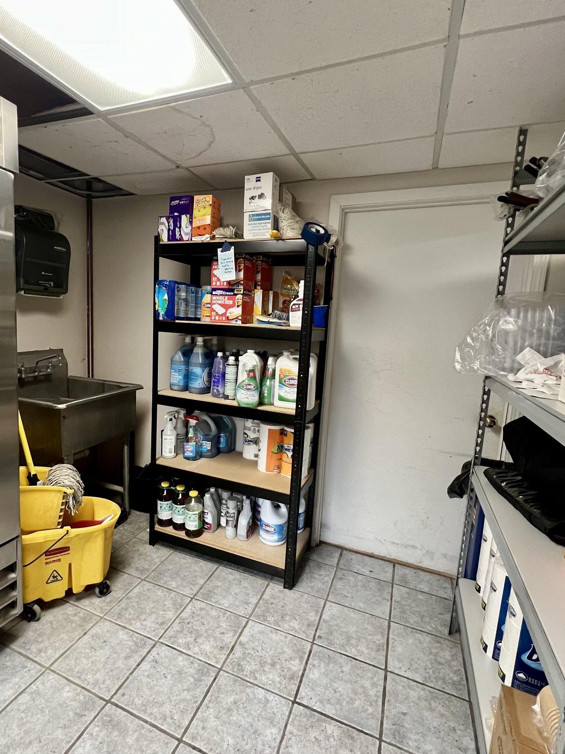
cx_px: 234
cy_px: 380
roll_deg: -2.1
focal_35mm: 17
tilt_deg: -7.7
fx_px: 370
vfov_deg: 91.0
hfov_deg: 74.1
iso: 320
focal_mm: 1.57
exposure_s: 1/60
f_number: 1.8
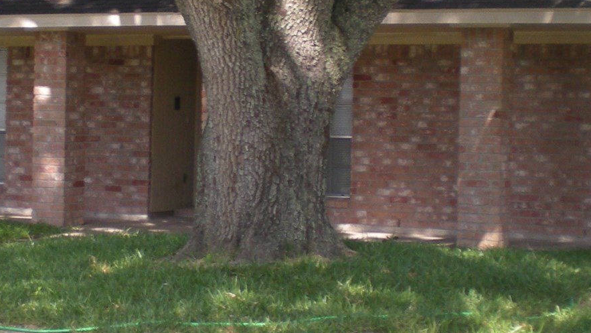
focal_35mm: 96
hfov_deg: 22.1
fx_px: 1505
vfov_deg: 12.6
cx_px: 185
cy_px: 164
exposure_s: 1/248
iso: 64
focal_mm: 6.3
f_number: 3.1
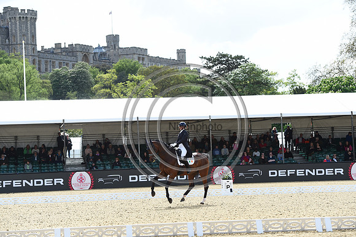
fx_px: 1008
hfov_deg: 20.0
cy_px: 118
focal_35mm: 102
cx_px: 178
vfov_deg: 13.4
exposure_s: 1/1250
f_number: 5
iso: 400
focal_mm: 102
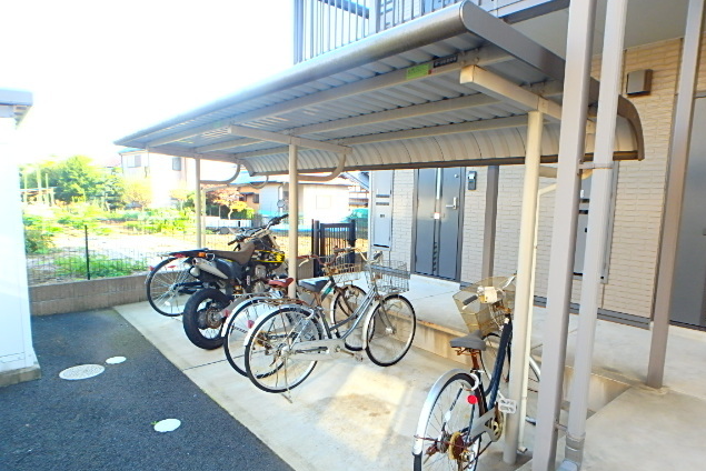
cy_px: 260
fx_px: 432
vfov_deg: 57.2
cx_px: 355
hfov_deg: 78.6
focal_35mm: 22
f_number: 3.5
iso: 160
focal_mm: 3.7
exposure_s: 1/60
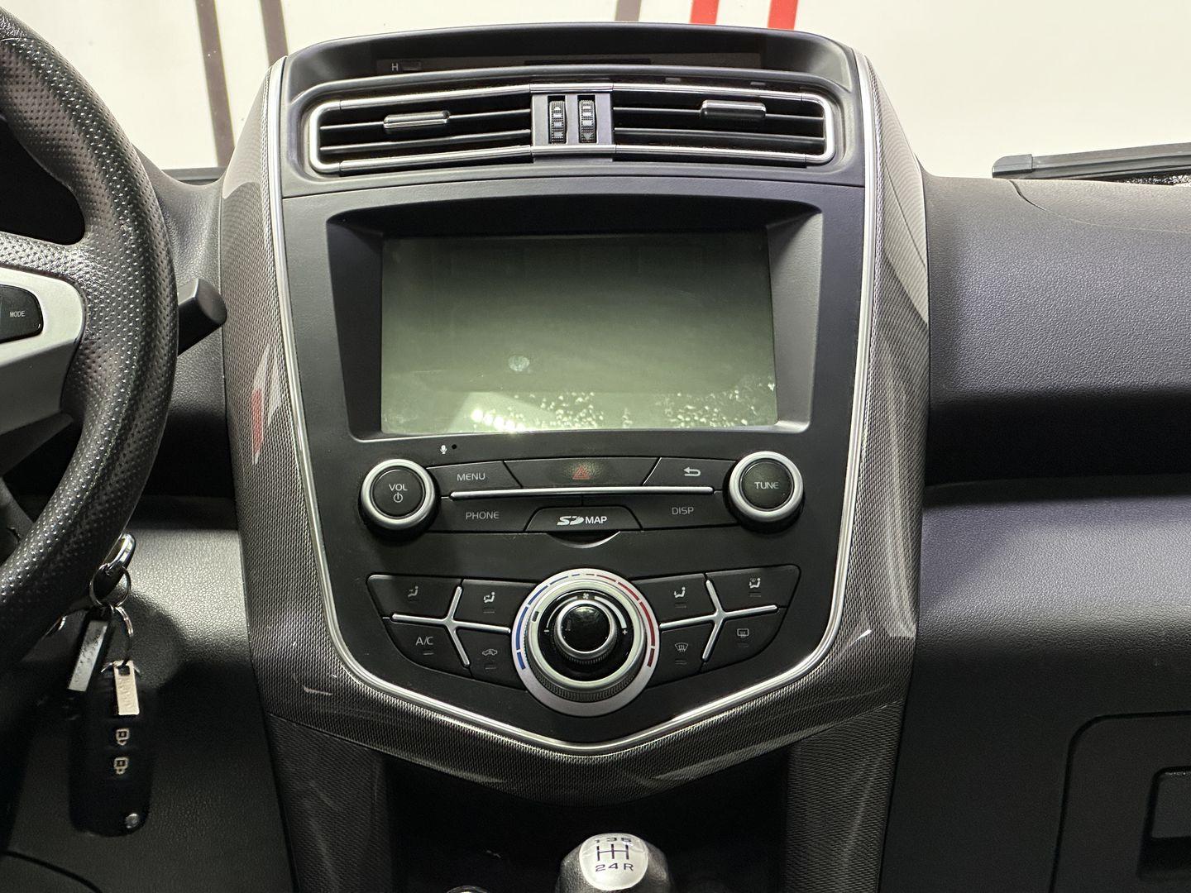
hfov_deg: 25.3
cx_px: 596
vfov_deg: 19.1
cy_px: 446
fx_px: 2649
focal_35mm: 77
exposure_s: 1/34
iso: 640
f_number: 2.8
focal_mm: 9
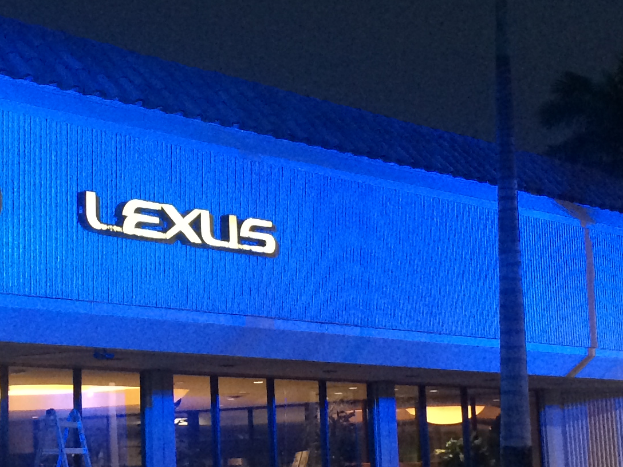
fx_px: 1620
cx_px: 159
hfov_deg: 21.6
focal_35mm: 90
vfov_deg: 16.4
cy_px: 184
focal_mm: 4.12
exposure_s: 1/24
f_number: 2.2
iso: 320
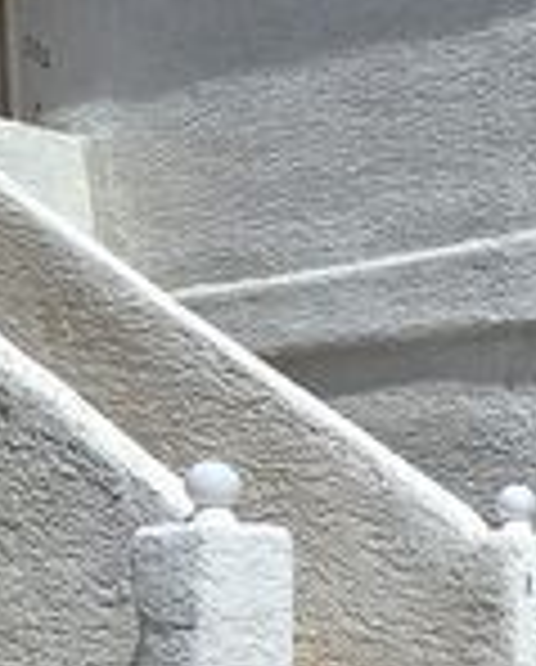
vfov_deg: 30.6
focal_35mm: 57
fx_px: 1127
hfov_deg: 21.0
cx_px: 878
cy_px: 668
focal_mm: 2.2
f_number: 2.2
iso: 50
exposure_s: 1/2723
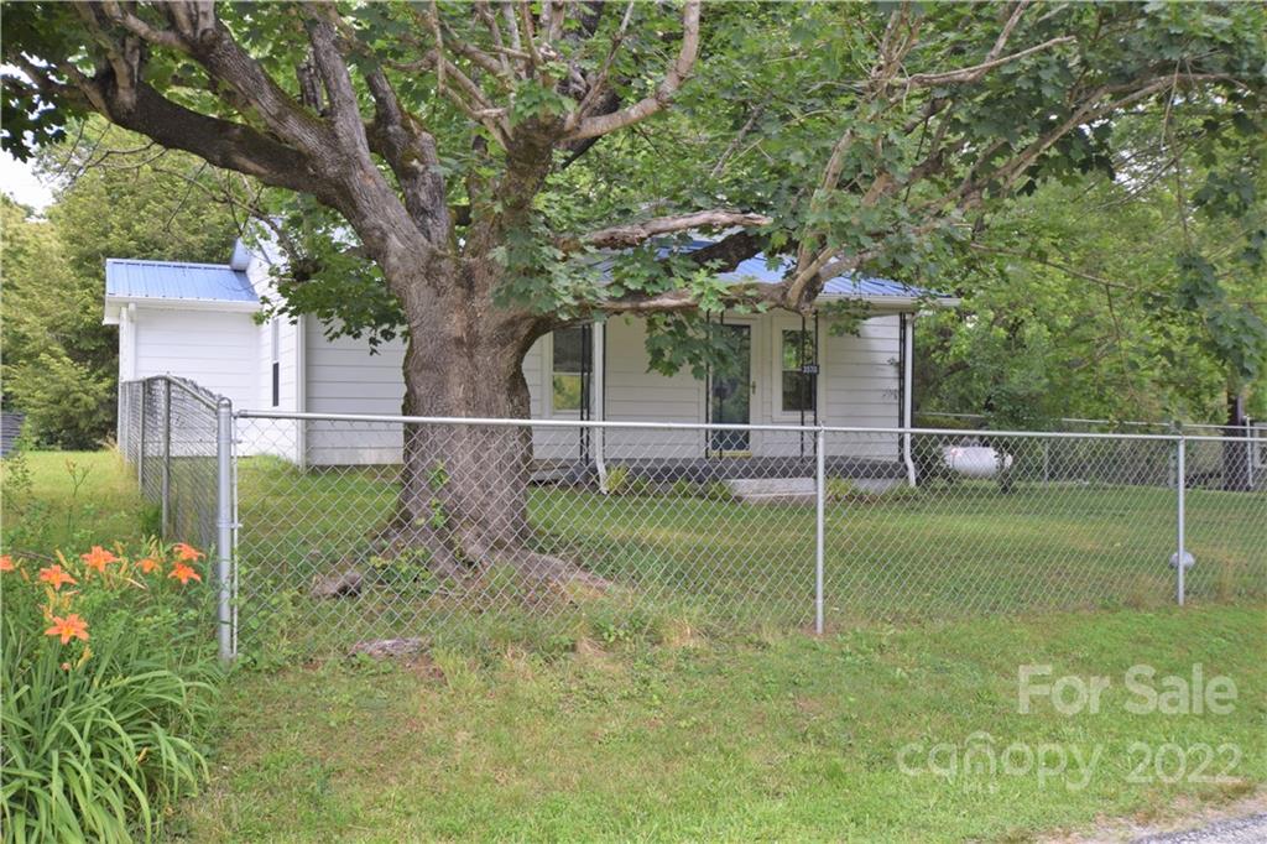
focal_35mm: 33
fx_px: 1161
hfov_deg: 57.2
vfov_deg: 39.9
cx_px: 634
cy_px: 422
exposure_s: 1/250
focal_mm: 22
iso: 400
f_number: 8
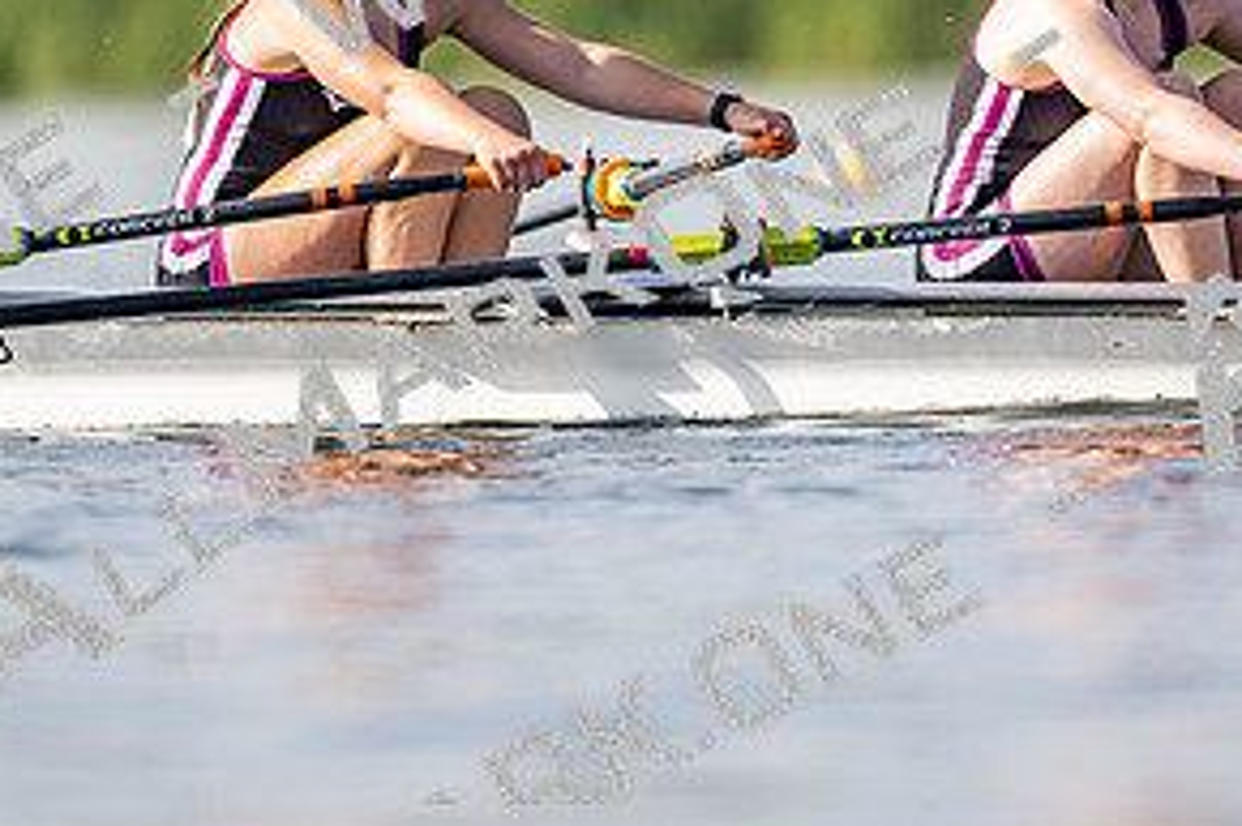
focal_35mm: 1201
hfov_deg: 1.7
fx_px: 41409
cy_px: 71
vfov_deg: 1.1
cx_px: 818
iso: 180
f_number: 4
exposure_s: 1/2500
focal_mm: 600
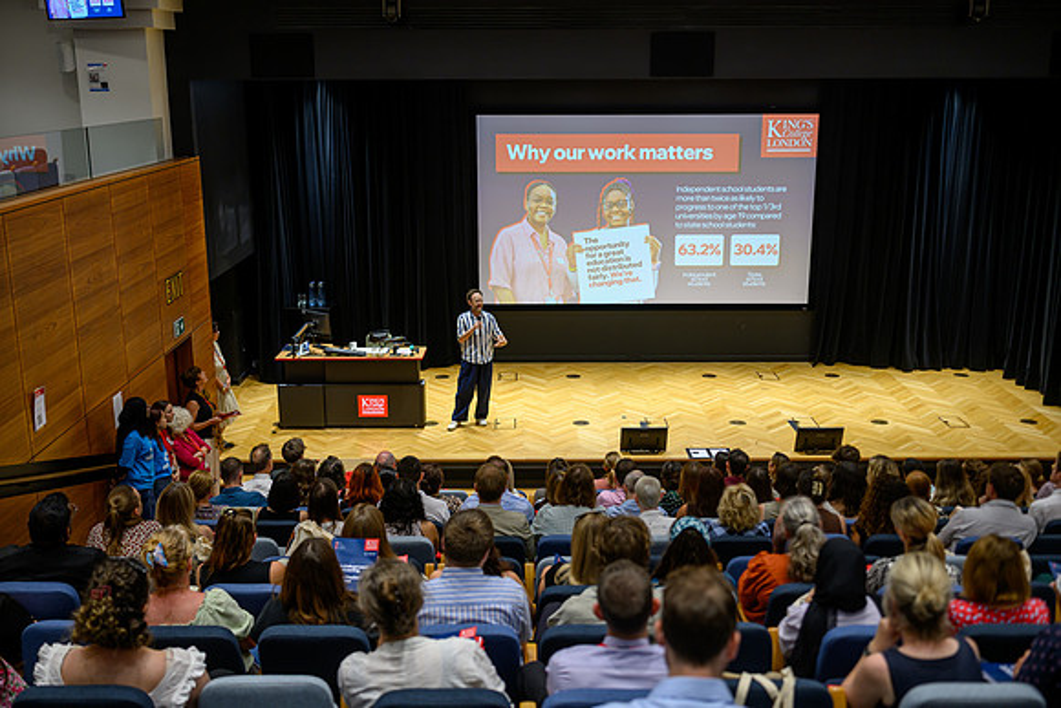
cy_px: 354
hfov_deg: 53.1
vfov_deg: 36.9
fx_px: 1062
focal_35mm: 36
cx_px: 530
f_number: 2
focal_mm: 35
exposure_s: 1/160
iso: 280
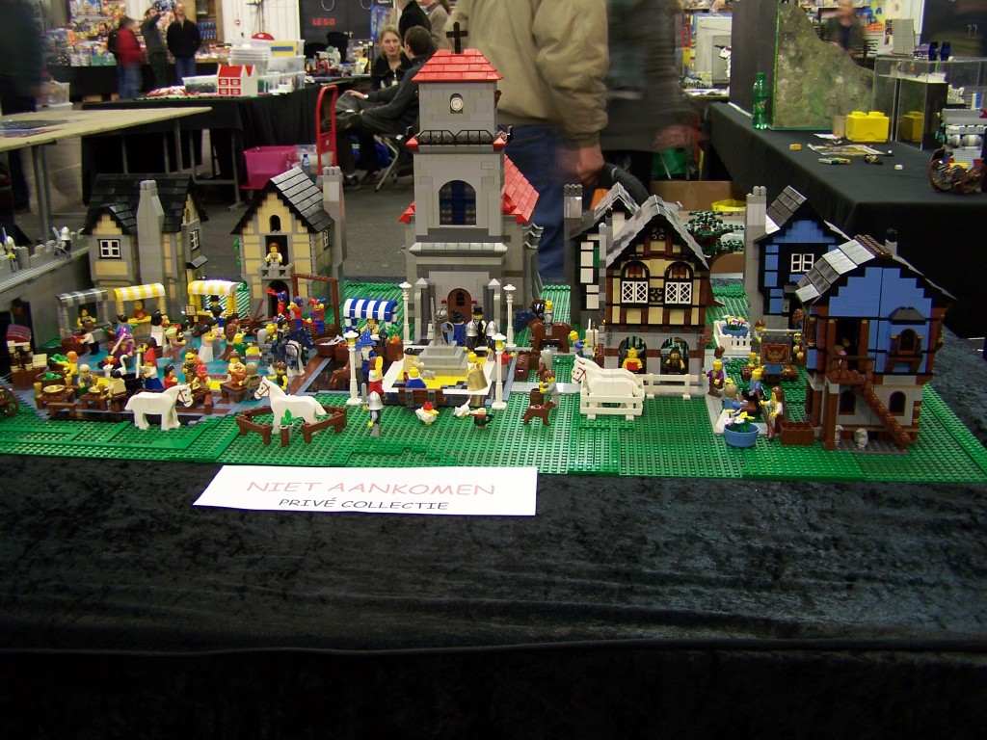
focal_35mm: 38
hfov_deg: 49.0
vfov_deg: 37.7
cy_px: 370
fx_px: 1083
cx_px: 494
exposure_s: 1/2
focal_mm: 6.3
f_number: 2.8
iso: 80
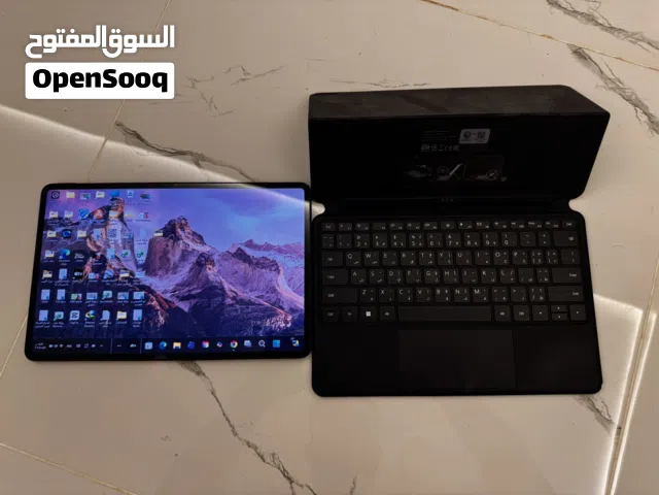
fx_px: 457
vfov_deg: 56.8
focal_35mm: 24
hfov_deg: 71.6
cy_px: 248
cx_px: 330
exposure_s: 1/50
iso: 160
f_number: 1.78
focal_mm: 6.76
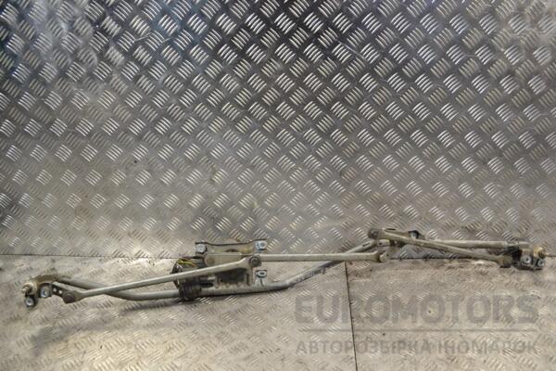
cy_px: 186
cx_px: 278
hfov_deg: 57.2
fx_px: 510
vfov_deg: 40.0
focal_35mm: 33
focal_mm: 22
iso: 400
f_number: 5
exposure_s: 1/100
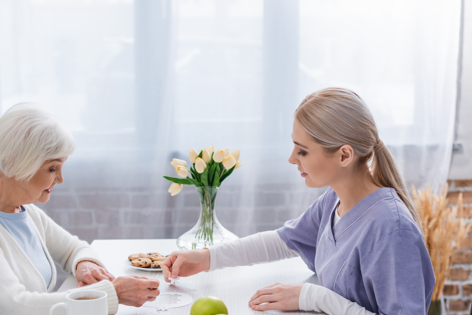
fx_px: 866
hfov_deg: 30.4
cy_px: 202
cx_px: 179
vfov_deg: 20.6
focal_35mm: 66
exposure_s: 1/160
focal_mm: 50
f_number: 3.5
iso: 320
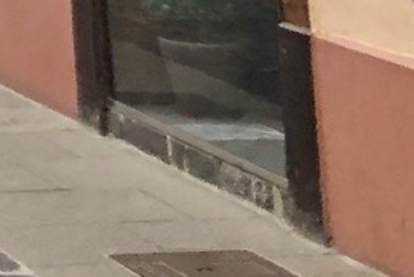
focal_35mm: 230
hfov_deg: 7.5
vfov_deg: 5.4
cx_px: -977
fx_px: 2646
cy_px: -708
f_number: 1.8
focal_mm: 4
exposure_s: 1/1429
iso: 20
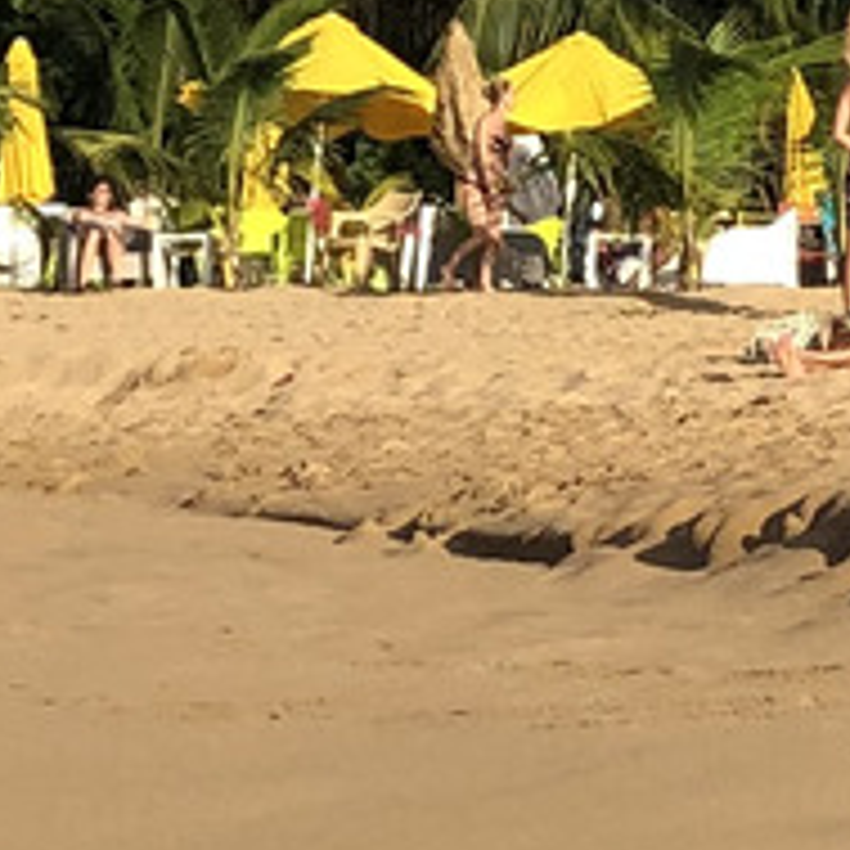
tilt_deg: +1.9
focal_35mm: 210
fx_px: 5834
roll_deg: -0.9
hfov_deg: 8.3
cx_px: 549
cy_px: 301
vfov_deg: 8.3
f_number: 1.8
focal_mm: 4
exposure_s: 1/1600
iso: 20
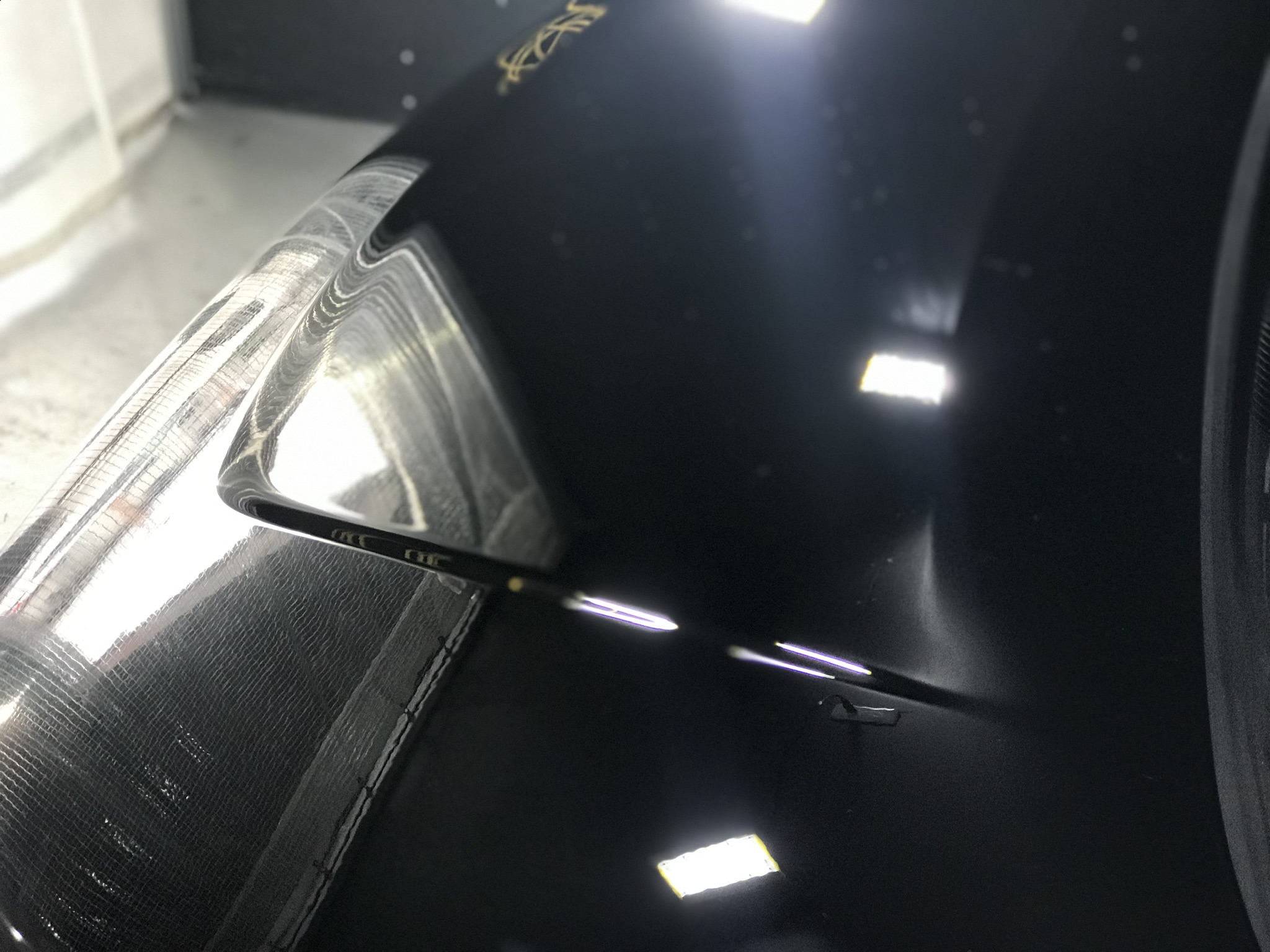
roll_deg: +0.1
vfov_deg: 25.7
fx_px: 2091
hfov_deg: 33.8
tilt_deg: -33.0
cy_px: 476
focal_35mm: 57
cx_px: 635
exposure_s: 1/60
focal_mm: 6.6
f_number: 2.8
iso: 100
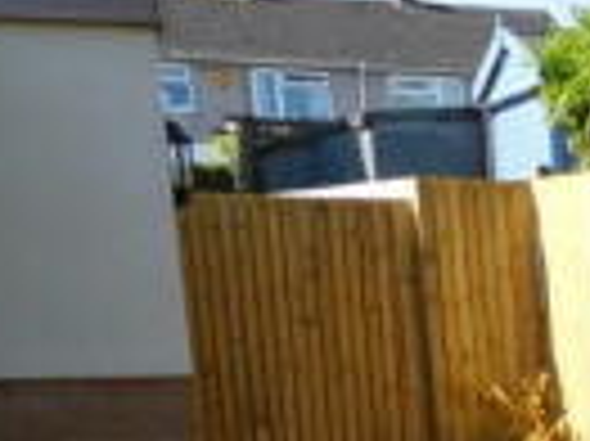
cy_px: 853
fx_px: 1890
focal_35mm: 111
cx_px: 1065
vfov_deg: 12.0
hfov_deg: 15.3
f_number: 3.4
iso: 125
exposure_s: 1/640
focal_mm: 4.5
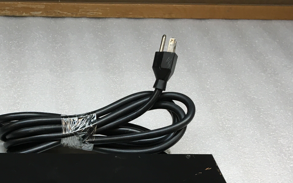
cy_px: 220
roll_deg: -0.4
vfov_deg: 18.9
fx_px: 519
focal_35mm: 65
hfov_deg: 29.9
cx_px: 17
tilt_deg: -41.0
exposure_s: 1/40
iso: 25
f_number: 2.2
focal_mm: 4.15
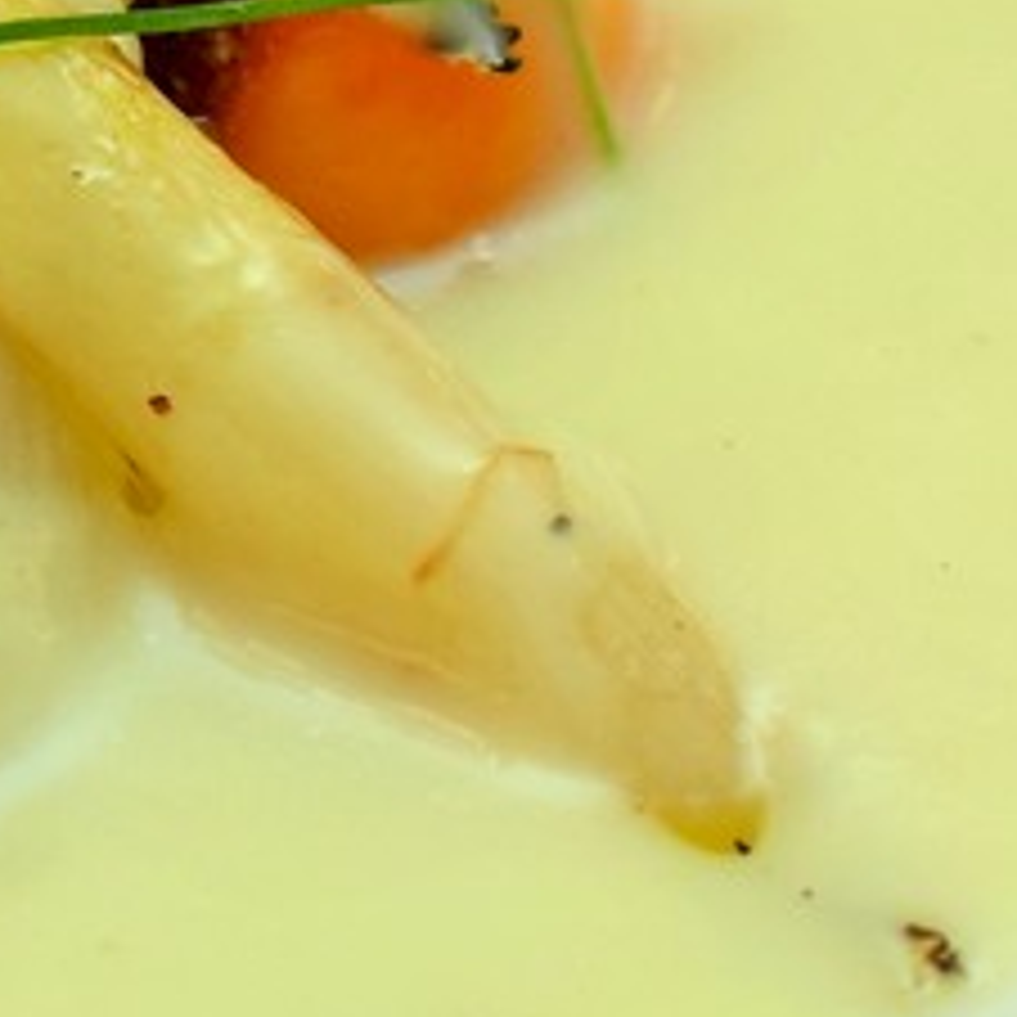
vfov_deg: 7.8
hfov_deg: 7.8
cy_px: -90
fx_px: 7383
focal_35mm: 222
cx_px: -104
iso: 400
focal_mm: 35
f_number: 5
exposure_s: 1/125
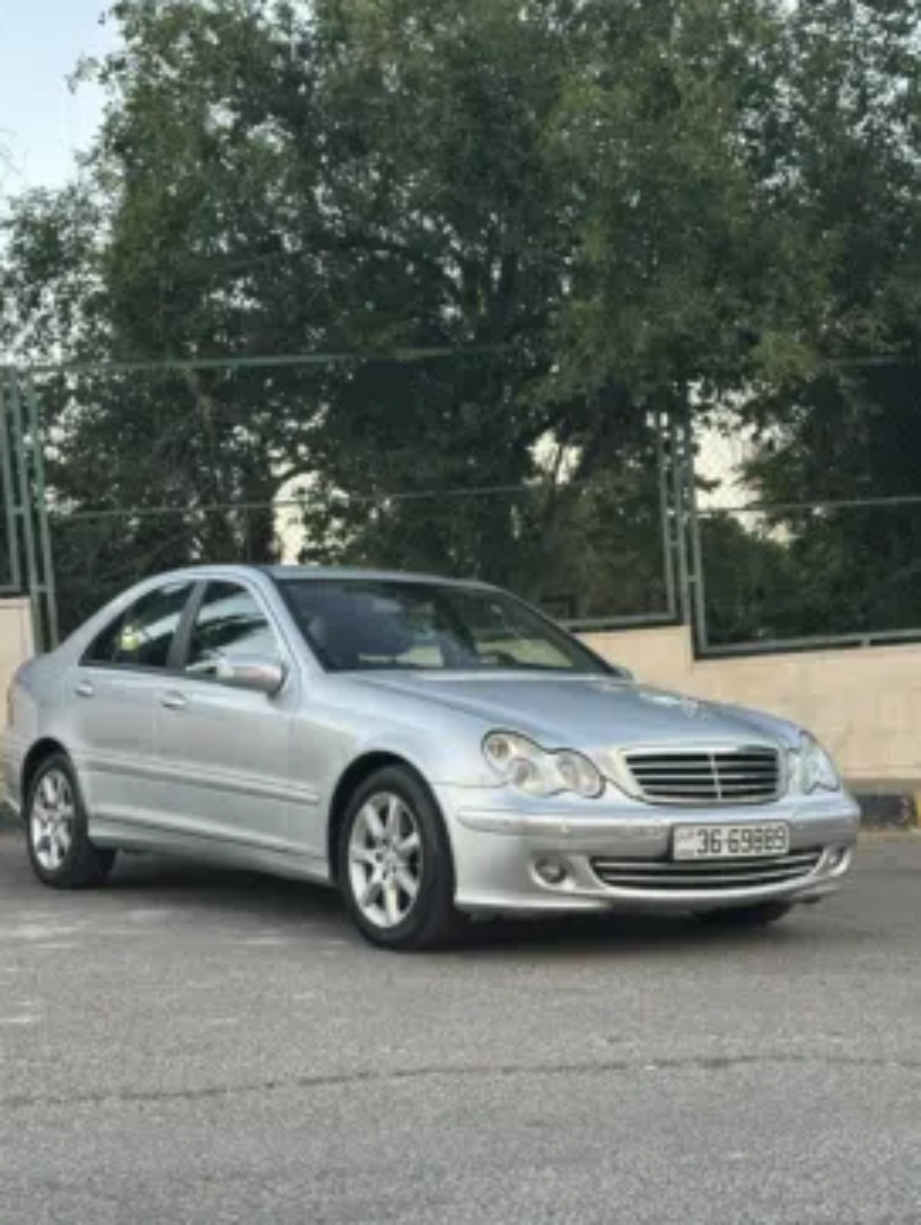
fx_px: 1878
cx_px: 457
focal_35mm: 53
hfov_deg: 27.6
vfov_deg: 36.1
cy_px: 667
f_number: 1.78
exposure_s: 1/100
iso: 100
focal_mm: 6.86
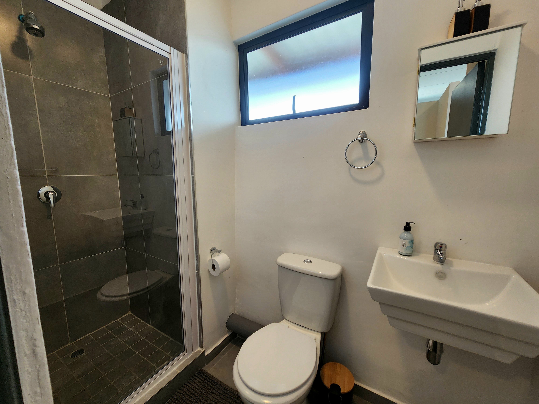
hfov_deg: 106.2
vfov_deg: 89.9
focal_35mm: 13
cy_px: 202
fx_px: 202
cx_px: 270
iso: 80
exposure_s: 1/100
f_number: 2.2
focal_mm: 2.2
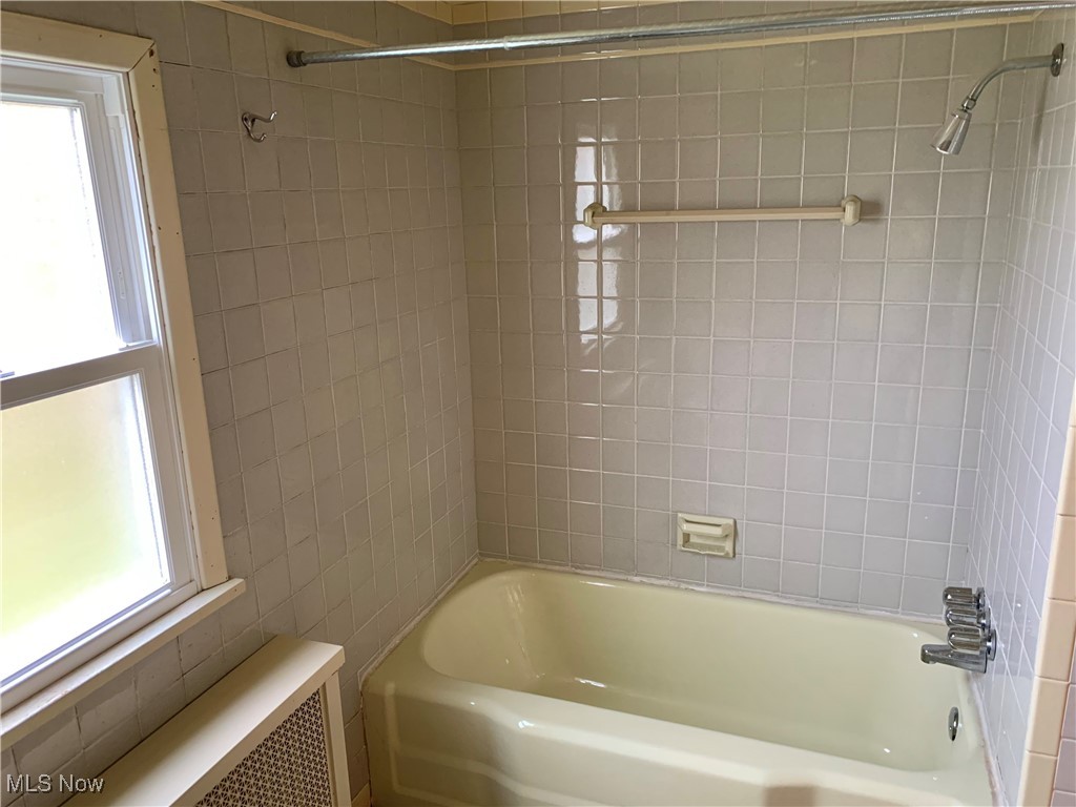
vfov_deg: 53.1
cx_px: 538
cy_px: 404
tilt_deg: -14.7
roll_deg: +2.5
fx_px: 808
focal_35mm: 26
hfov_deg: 67.3
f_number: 1.8
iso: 200
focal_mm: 4.25
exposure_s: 1/60
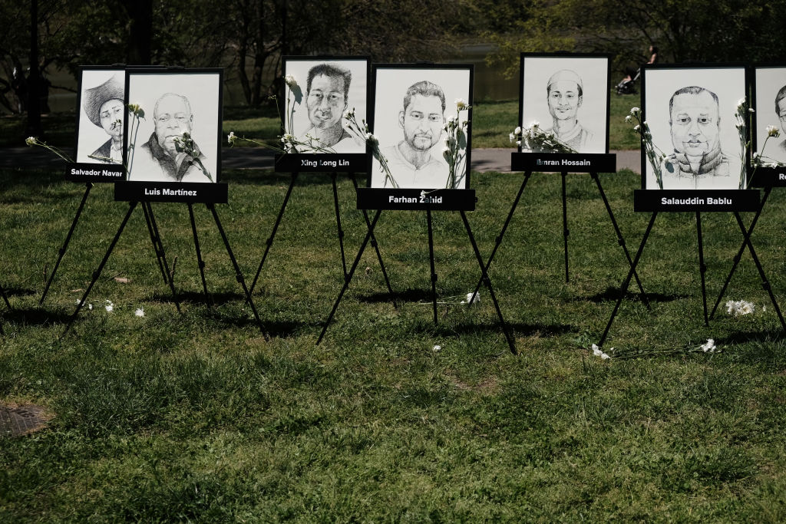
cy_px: 262
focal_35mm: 69
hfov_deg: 29.2
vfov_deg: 19.7
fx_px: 1507
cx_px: 393
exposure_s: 1/1900
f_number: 5
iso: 160
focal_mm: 46.3
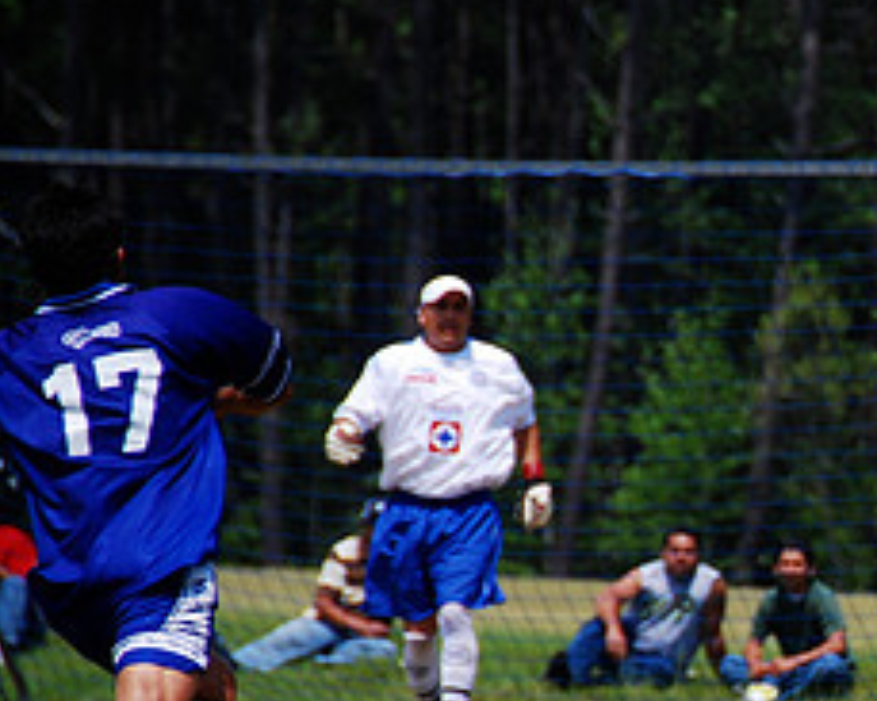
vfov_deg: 2.2
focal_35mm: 715
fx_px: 18551
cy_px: 628
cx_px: 1065
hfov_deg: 2.7
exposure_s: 1/500
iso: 100
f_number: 5.6
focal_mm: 200
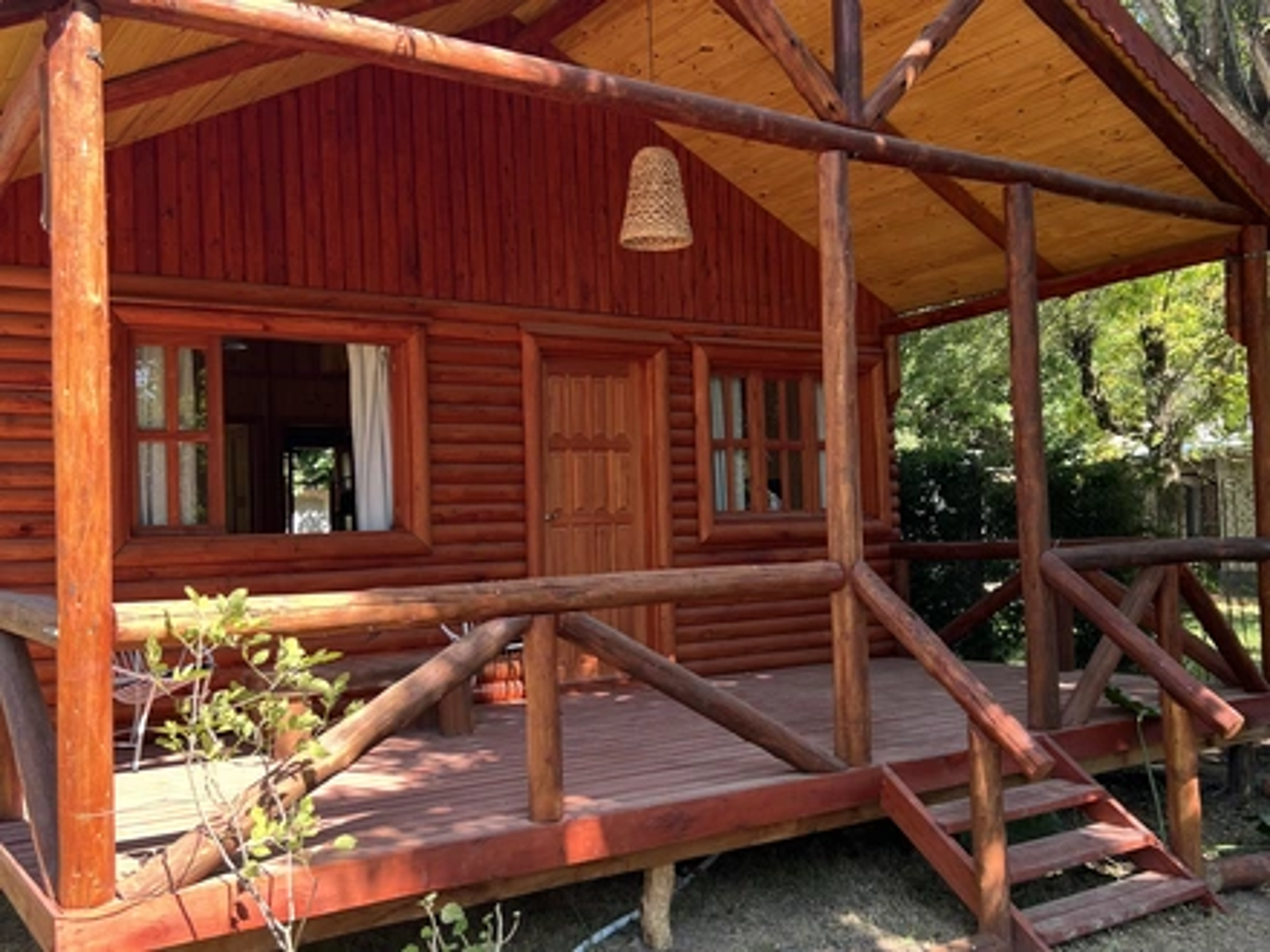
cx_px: 635
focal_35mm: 26
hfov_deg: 67.3
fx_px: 954
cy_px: 476
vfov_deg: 53.1
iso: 50
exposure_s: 1/235
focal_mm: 5.7
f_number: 1.5
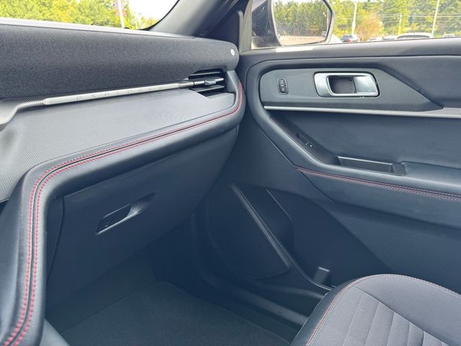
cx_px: 230
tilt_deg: -23.6
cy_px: 173
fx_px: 320
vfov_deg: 56.8
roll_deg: +1.3
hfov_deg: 71.6
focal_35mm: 24
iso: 100
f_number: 1.78
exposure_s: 1/121
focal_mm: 6.76
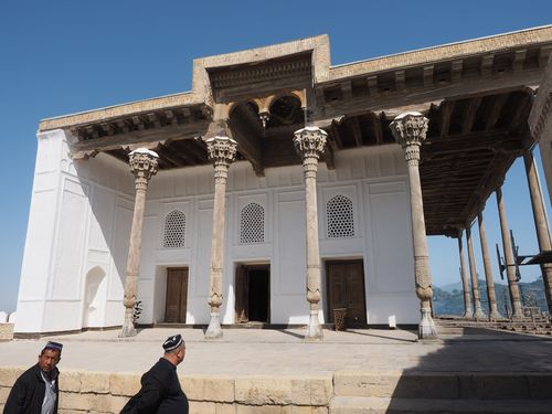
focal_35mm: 24
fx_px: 383
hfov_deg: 71.6
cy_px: 207
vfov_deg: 56.8
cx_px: 276
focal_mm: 12
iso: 200
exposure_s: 1/640
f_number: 8
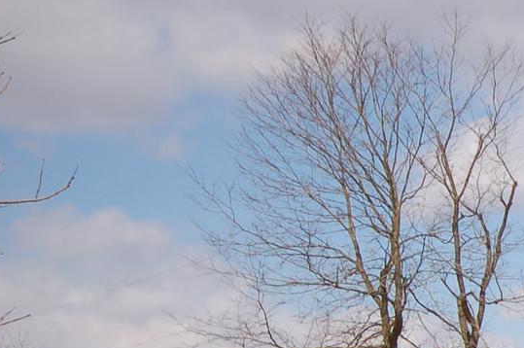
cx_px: 970
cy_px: 519
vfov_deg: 11.5
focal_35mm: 114
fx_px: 1657
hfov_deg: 15.3
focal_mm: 20
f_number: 9
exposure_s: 1/320
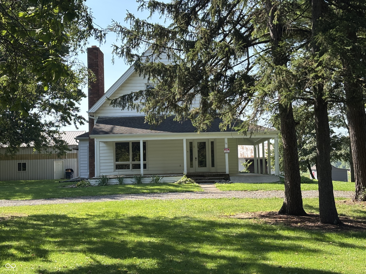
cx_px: 183
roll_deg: +1.9
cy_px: 137
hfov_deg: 36.8
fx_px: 550
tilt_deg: +4.8
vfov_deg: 28.0
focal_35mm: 52
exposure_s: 1/649
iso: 32
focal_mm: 5.96
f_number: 1.6
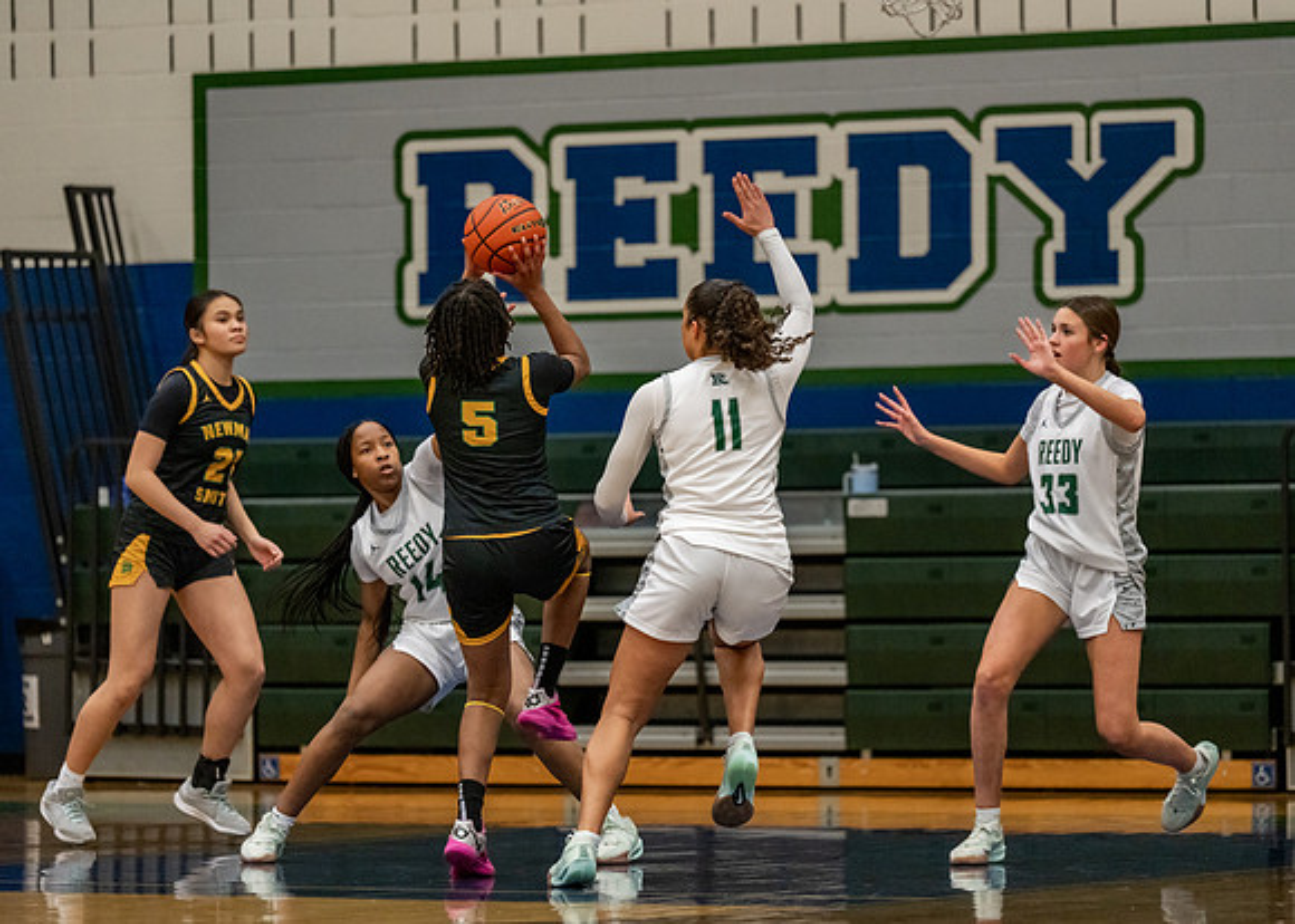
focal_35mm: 188
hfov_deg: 10.7
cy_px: 462
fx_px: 6916
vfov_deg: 7.6
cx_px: 648
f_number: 2.8
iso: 2500
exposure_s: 1/1000
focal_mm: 171
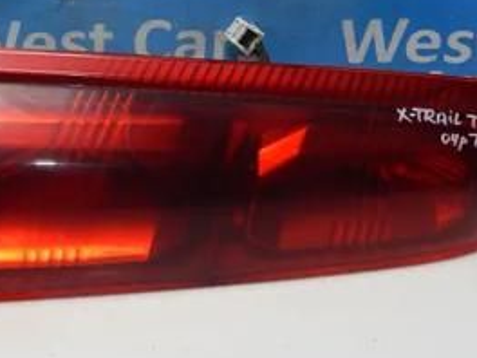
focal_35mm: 68
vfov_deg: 20.9
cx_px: 45
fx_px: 937
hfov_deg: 27.5
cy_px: 4
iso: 140
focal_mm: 5.1
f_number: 3.2
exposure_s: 1/30
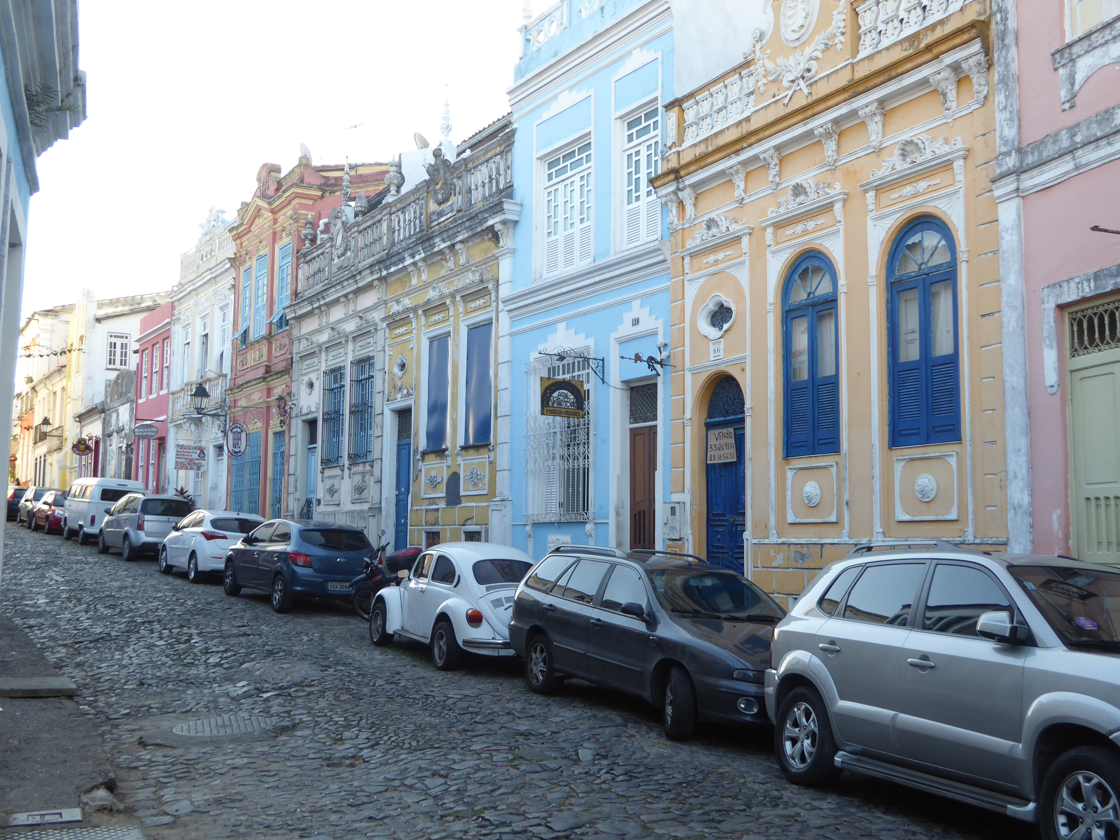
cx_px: 560
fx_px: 1262
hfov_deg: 47.9
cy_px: 420
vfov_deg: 36.8
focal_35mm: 39
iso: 100
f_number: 3.7
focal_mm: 6.7
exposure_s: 1/60
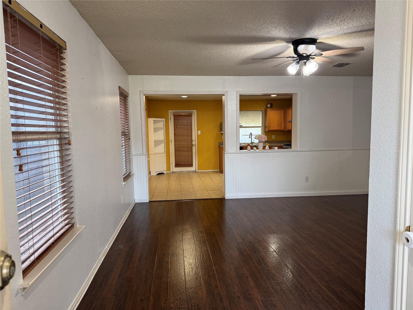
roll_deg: +0.5
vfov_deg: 56.8
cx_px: 206
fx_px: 286
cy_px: 155
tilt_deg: -6.2
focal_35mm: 24
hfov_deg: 71.6
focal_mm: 6.76
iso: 125
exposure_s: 1/60
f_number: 1.78
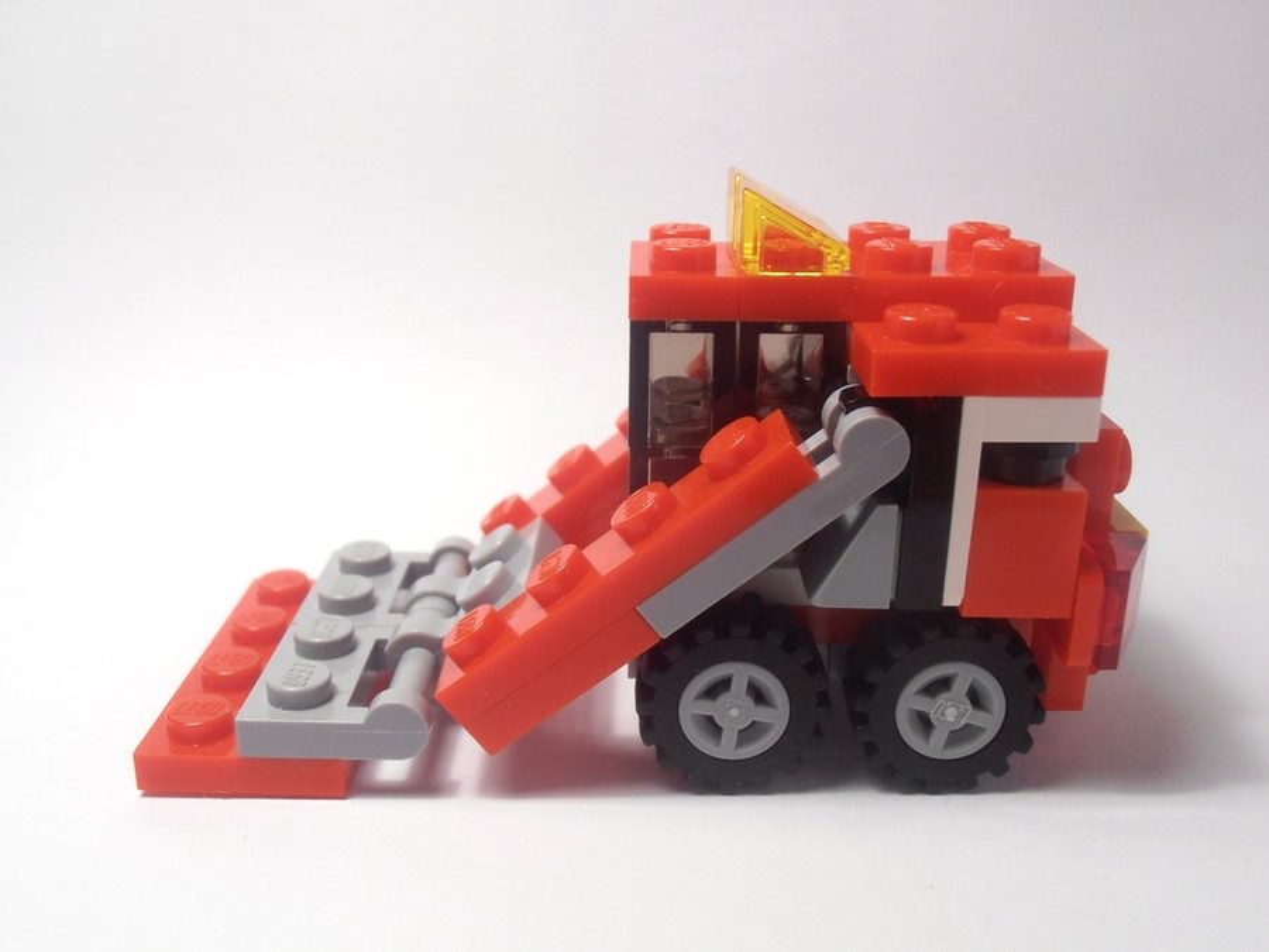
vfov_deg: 38.7
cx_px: 634
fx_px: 1356
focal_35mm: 37
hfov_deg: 50.1
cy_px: 476
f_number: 3.9
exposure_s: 1/60
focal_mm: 6.61
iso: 80
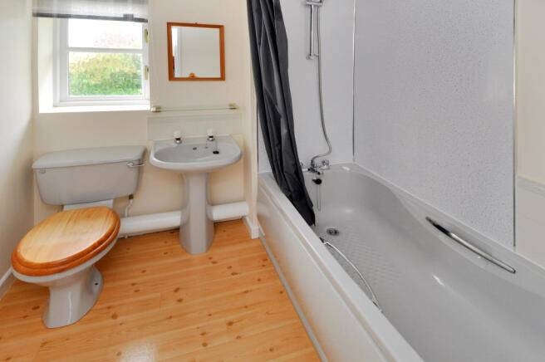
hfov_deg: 100.4
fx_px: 227
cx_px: 272
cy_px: 181
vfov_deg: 77.2
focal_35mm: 15
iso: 400
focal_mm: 10
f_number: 4.8
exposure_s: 1/90
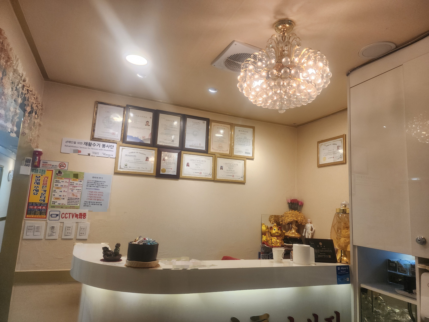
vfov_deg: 58.9
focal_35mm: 23
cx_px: 214
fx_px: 285
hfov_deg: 73.9
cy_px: 161
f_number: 1.8
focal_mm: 6.4
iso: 200
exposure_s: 1/120
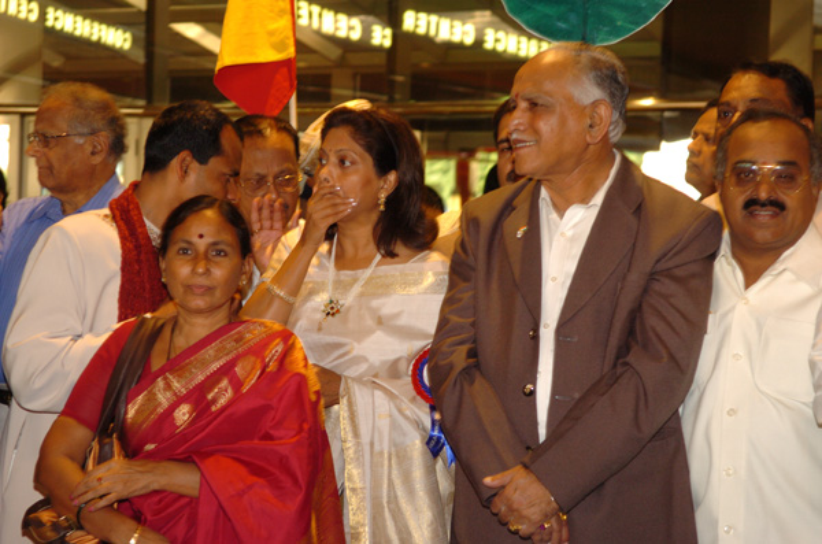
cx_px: 411
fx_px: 1879
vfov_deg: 16.5
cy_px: 272
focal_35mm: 82
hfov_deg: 24.7
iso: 400
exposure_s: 1/30
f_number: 3.5
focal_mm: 55
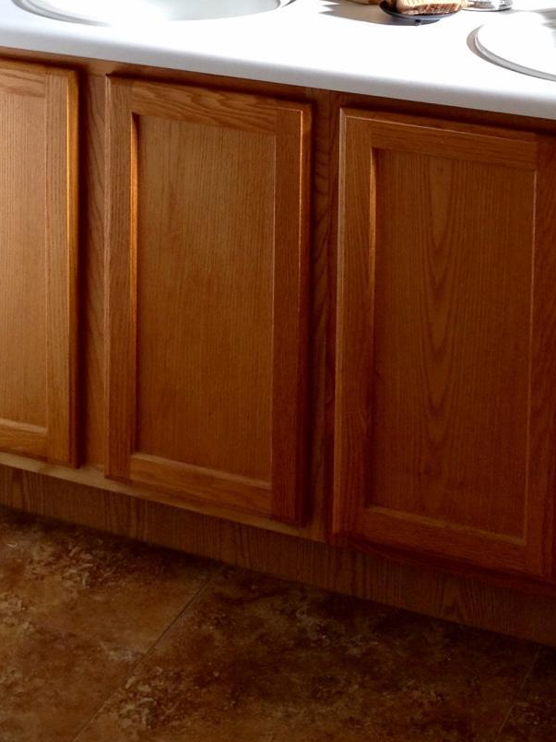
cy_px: -127
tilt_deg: -7.4
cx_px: 287
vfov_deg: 21.1
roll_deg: -0.2
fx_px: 1865
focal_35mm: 87
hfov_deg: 17.0
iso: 50
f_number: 2.4
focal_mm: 4.28
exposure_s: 1/142
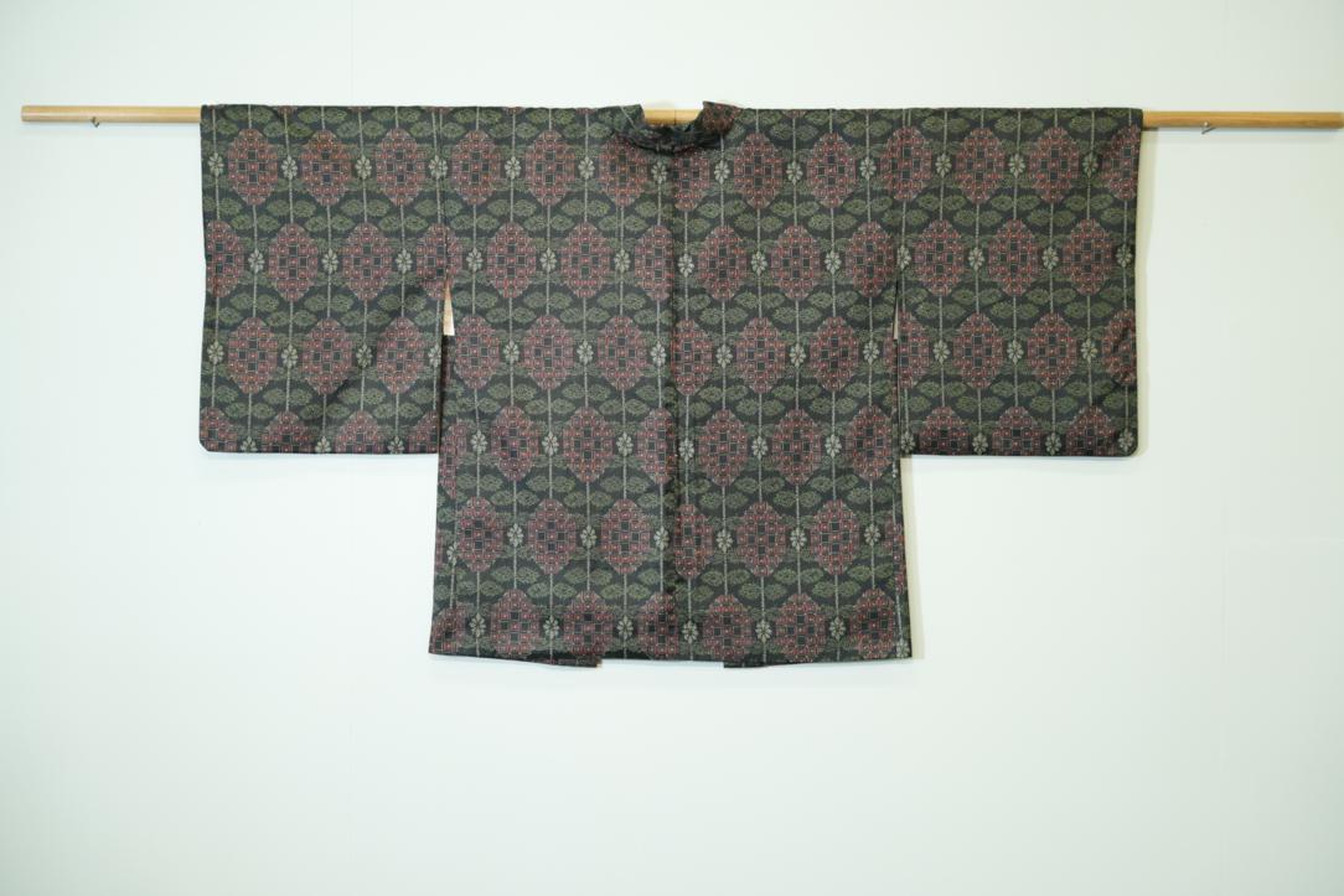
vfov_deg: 18.9
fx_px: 2688
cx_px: 672
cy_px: 448
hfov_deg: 28.1
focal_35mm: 72
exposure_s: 1/80
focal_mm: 72
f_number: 4
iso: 1000
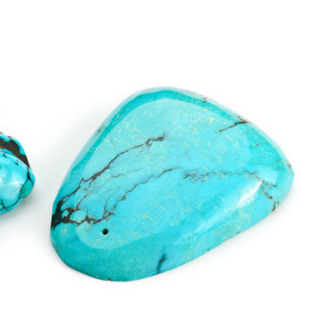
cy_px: 165
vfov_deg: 5.5
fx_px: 3284
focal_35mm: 316
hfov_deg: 5.5
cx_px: 81
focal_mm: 150
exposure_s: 1/125
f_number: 16
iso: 100
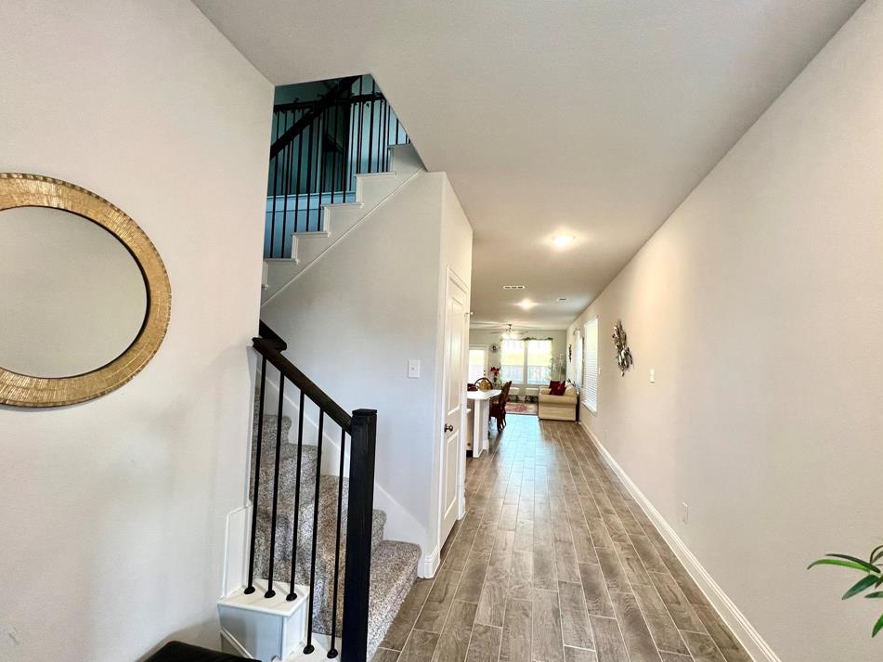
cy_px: 343
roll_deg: -2.5
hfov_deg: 102.0
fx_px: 357
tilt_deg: +2.5
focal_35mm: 14
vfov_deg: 85.6
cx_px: 454
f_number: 1.8
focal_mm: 1.57
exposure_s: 1/60
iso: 160
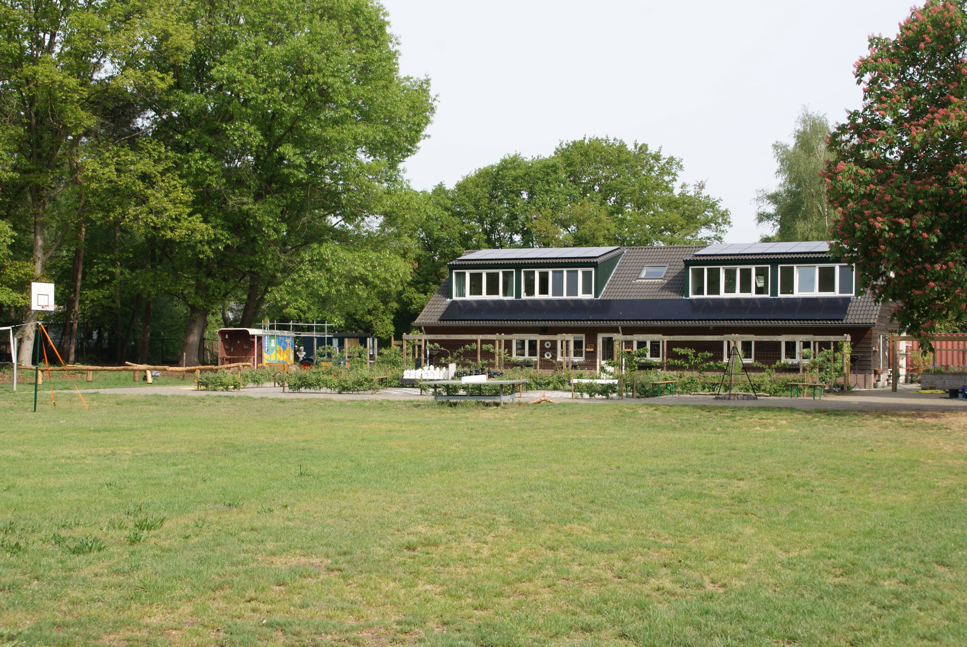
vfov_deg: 25.8
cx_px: 484
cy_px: 324
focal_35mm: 52
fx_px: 1412
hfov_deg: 37.8
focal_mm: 35
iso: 100
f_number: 10
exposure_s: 1/80
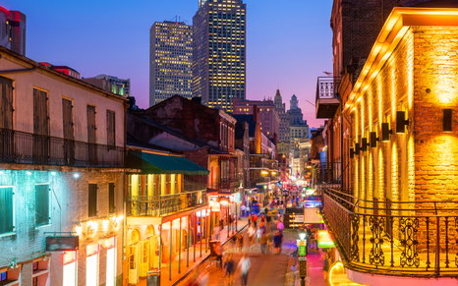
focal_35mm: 44
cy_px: 130
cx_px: 234
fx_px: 549
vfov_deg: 29.2
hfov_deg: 45.3
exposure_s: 2
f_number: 5.6
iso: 100
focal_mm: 28
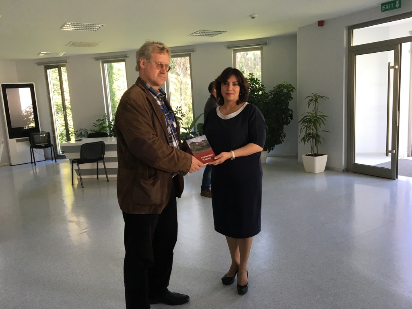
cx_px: 206
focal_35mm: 29
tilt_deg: -8.8
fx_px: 345
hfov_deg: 61.7
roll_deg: +2.7
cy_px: 154
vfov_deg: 48.2
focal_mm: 4.15
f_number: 2.2
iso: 40
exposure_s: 1/33
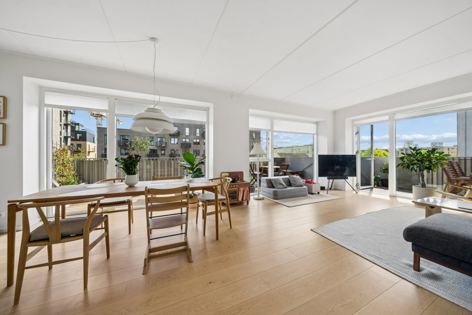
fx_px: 157
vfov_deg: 90.0
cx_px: 236
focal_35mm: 12
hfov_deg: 112.6
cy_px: 158
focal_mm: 12
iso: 320
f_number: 5.6
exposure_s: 1/400
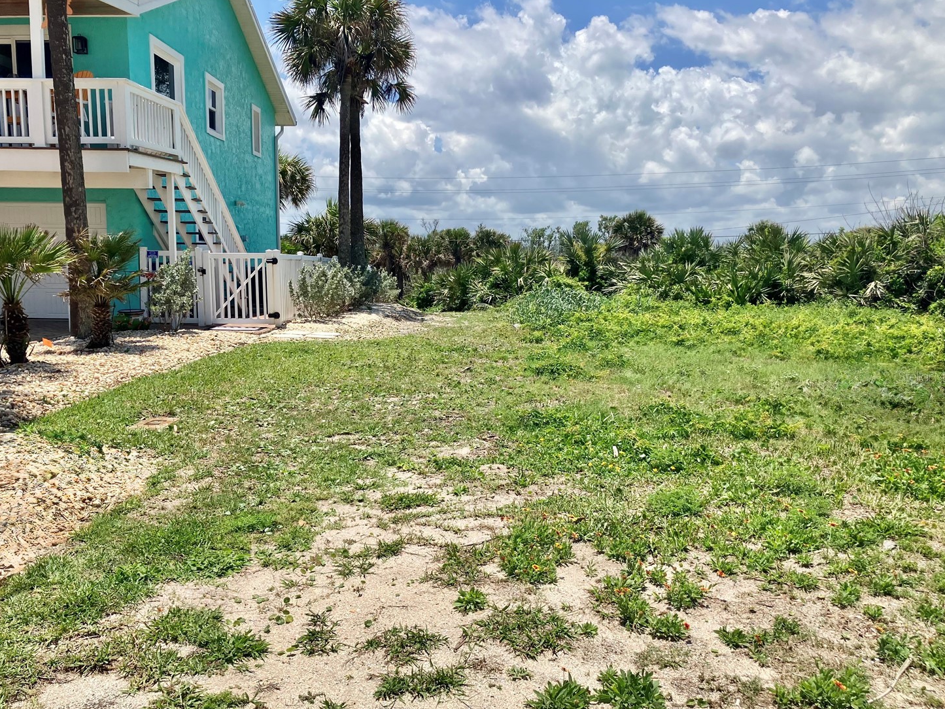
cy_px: 376
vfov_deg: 45.4
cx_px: 437
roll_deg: +0.2
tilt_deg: -7.6
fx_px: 846
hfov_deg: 58.3
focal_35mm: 31
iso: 32
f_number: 1.8
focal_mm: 3.99
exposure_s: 1/3247
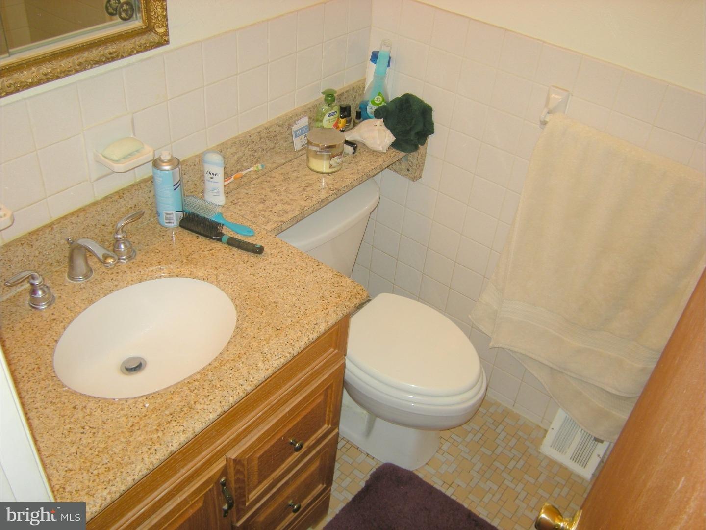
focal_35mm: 31
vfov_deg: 45.4
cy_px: 265
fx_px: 632
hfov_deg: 58.4
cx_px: 353
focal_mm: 5.3
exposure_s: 1/57.1
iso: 64
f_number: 2.9
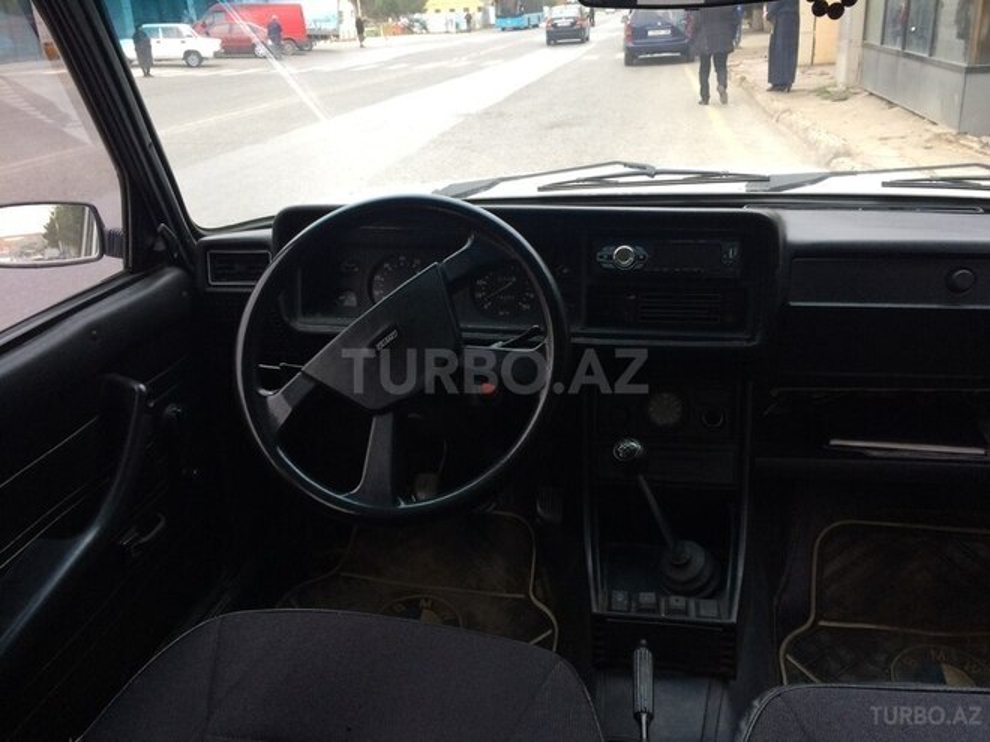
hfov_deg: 61.7
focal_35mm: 29
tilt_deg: -23.8
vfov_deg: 48.2
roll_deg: +3.6
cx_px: 495
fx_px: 829
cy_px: 371
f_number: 2.2
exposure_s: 1/33
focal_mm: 4.15
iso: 40
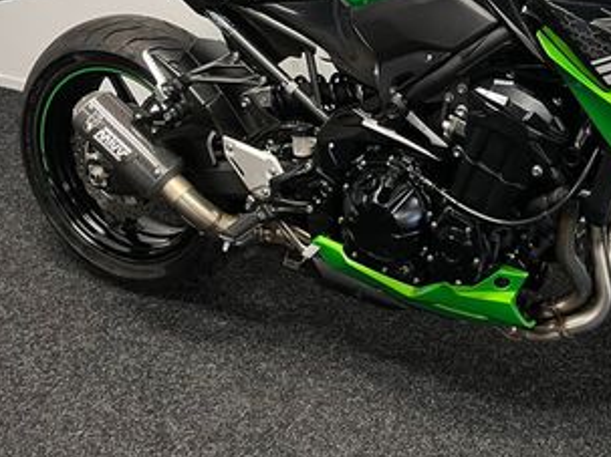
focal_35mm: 55
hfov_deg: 34.1
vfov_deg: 26.0
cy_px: 85
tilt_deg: -23.1
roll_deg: -0.7
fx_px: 970
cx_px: 472
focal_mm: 5.1
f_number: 1.6
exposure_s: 1/50
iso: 125
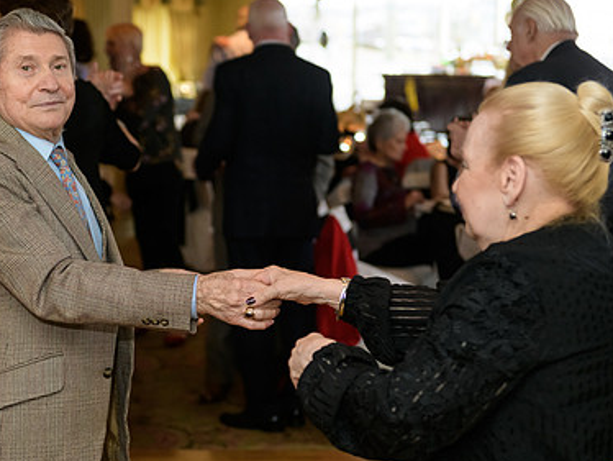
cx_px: 254
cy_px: 235
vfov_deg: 18.0
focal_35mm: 82
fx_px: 1453
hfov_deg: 23.8
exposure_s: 1/125
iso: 1600
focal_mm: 55
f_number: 2.8
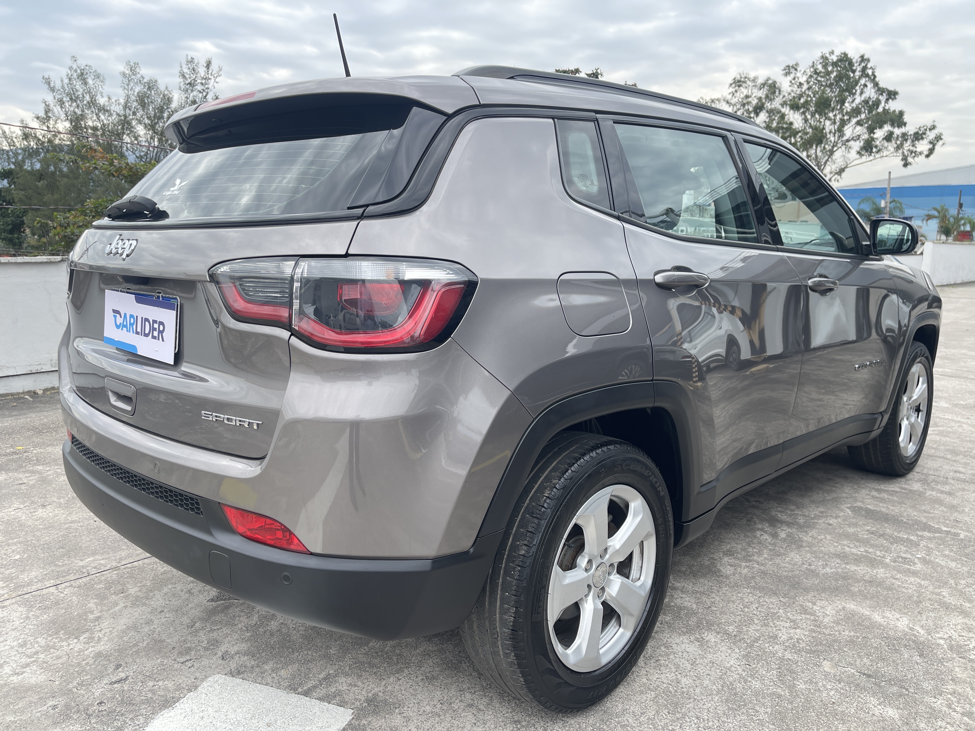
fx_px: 704
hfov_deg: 69.4
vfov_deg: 54.9
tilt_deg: -10.0
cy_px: 366
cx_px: 488
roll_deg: -0.6
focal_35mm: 25
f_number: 1.6
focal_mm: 5.1
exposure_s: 1/731
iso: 32
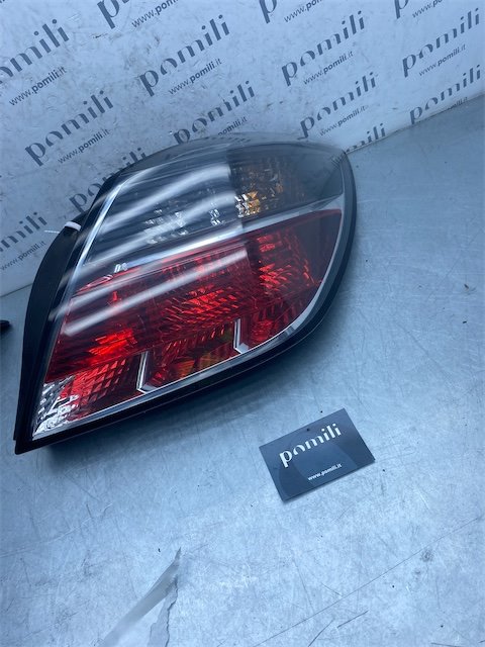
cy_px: 324
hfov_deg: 53.1
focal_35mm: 26
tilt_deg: -49.8
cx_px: 242
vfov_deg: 67.3
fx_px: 486
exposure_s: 1/998
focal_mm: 4.25
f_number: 1.8
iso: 32
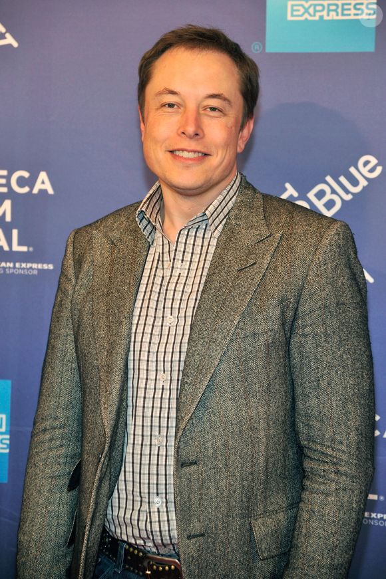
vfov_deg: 20.8
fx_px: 1577
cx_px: 193
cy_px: 290
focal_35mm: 98
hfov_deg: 14.0
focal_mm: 98
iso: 1250
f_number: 5
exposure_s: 1/200
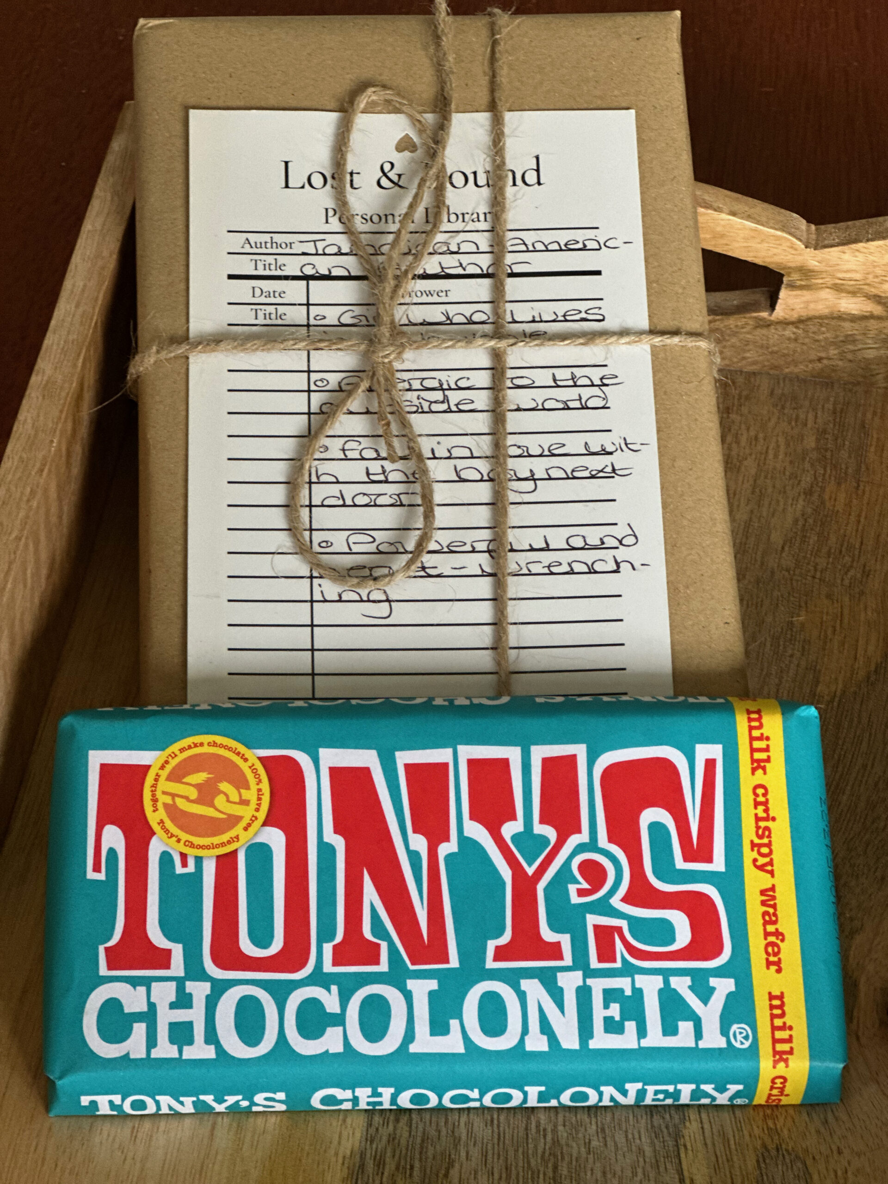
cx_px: 444
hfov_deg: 19.1
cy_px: 592
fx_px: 2634
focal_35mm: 77
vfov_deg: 25.3
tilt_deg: -49.7
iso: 250
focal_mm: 9
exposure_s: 1/40
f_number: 2.8
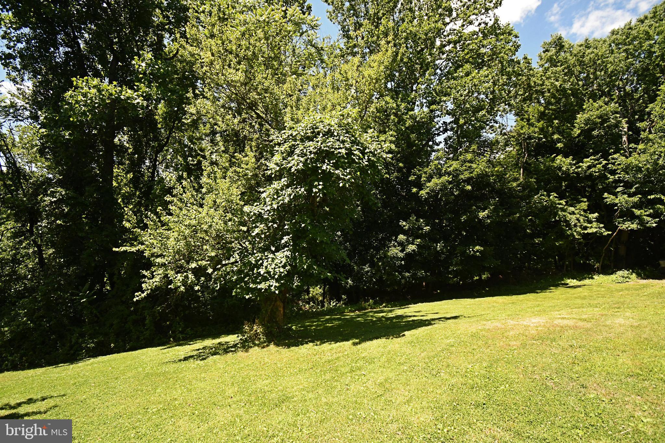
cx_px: 332
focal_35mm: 15
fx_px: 277
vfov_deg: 77.3
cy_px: 222
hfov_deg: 100.4
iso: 2000
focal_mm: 10
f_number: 4.5
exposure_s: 1/4000
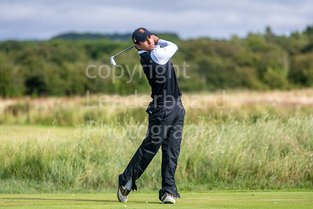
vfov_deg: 4.6
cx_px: 156
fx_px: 2609
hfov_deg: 6.9
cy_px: 104
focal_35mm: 300
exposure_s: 1/1600
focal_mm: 300
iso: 250
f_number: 5
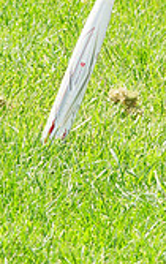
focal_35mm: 558
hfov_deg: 2.4
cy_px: -160
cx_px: 240
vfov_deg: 3.7
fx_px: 4022
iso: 200
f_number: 9
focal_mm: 158
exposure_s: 1/200
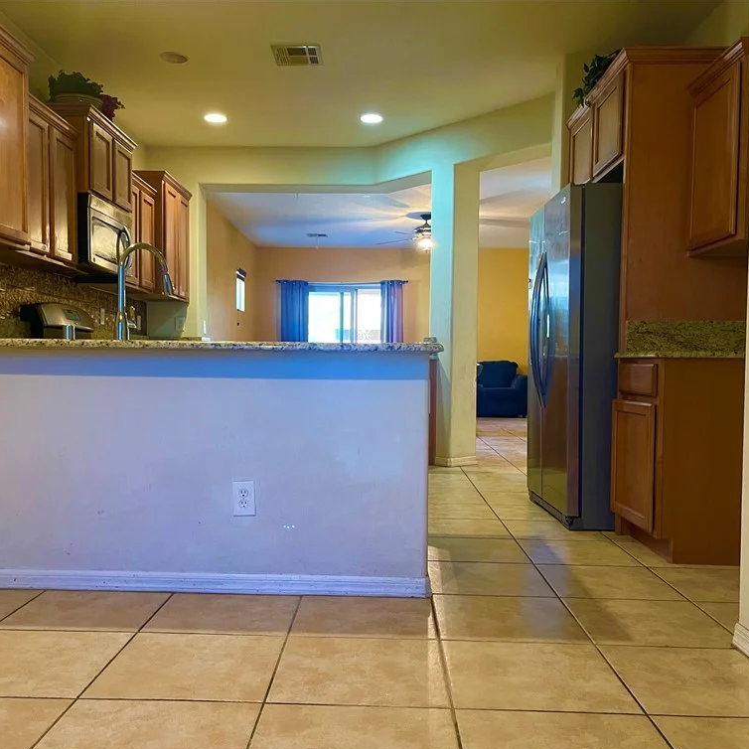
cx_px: 349
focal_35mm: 30
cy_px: 380
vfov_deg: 54.0
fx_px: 734
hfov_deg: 54.0
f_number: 1.6
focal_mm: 5.1
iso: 400
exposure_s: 1/60
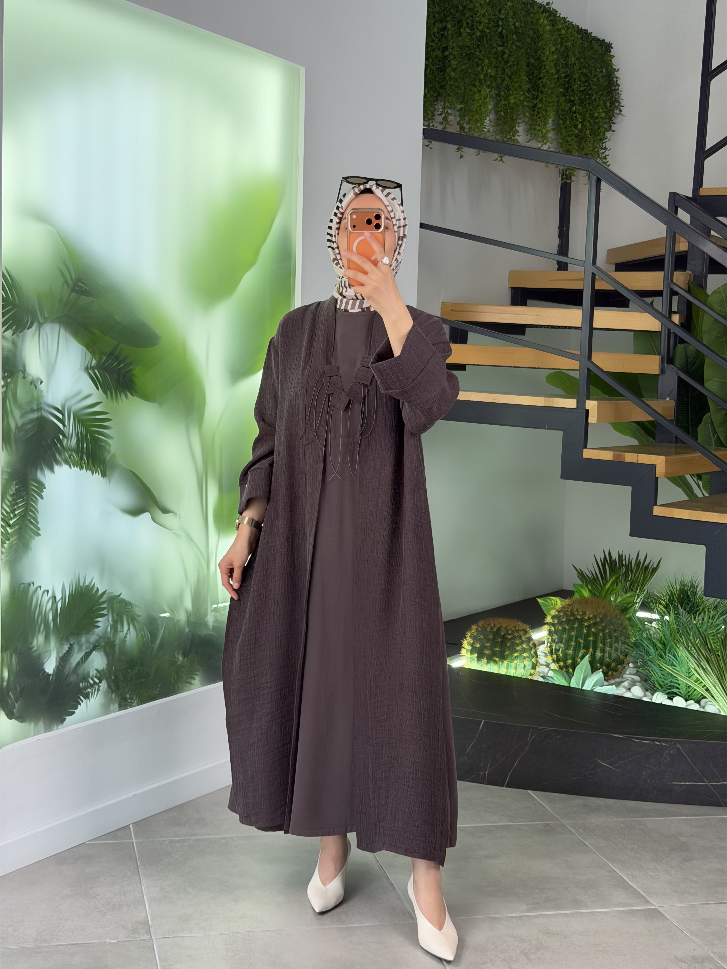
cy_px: 484
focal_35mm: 48
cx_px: 364
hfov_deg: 30.3
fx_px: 1344
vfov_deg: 39.7
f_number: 1.78
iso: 50
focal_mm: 6.76
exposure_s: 1/100
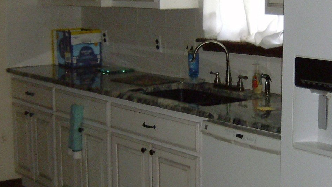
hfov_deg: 26.6
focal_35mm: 79
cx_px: 241
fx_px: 696
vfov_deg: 15.3
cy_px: 87
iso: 200
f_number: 2.8
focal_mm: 6
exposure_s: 1/60
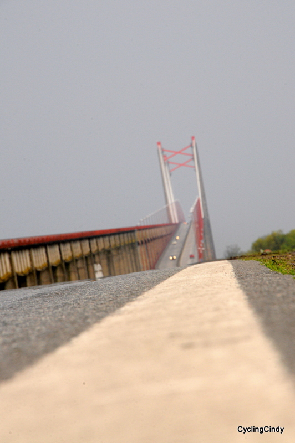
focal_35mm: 405
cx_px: 148
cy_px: 222
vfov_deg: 5.1
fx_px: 4986
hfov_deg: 3.4
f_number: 22
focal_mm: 270
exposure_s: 1/25
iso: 320
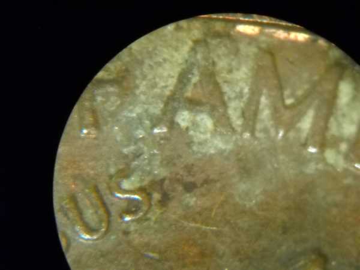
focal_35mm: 41
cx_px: 180
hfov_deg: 45.8
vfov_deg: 35.1
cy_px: 135
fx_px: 426
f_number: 3.1
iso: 766
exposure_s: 1/8
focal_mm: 6.72
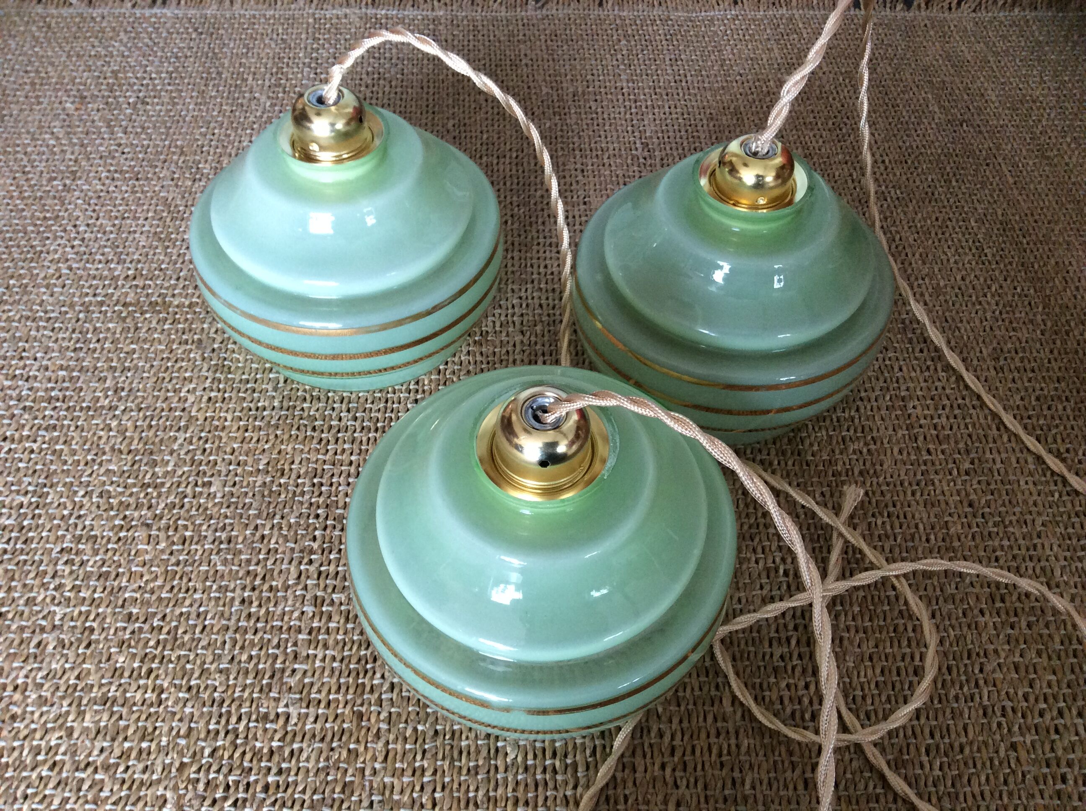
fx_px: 1002
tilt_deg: -51.9
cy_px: 406
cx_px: 543
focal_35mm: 32
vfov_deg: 44.1
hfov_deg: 56.9
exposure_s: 1/25
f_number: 2.4
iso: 125
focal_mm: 3.3
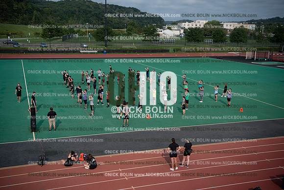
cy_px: 95
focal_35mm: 44
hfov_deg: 44.5
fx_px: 347
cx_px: 142
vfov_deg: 30.5
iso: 125
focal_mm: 44
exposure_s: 1/1600
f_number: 3.5
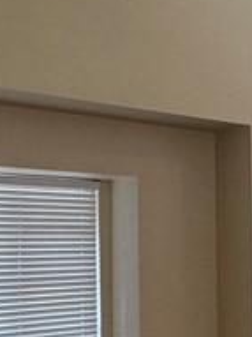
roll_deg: +1.2
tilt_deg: +1.6
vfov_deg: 25.8
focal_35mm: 75
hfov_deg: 17.9
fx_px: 729
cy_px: 228
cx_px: 354
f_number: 2.2
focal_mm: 2.22
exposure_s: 1/120
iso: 160
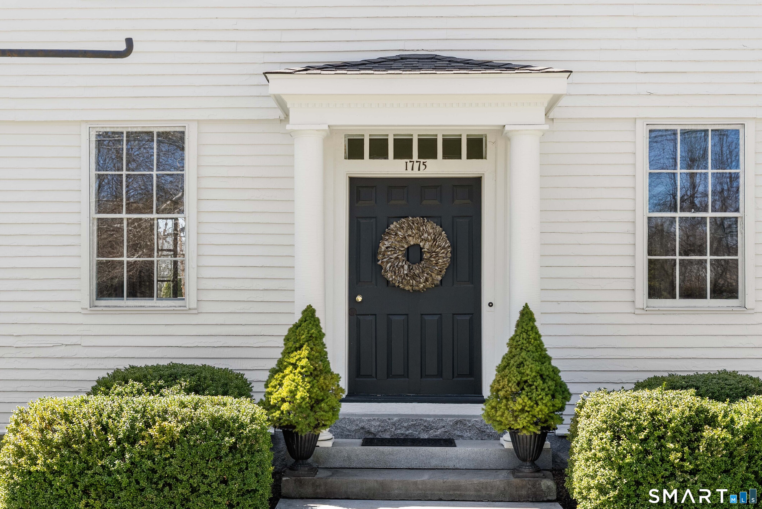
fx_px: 1000
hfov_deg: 41.7
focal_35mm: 47
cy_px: 254
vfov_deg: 28.6
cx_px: 381
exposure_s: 1/400
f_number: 8
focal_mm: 47.2
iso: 640
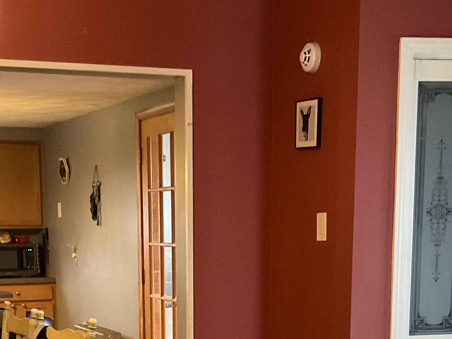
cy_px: 412
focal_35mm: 77
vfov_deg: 18.1
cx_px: 178
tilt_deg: -10.1
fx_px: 1005
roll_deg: +0.3
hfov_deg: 25.3
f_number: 1.8
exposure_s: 1/40
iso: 250
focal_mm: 3
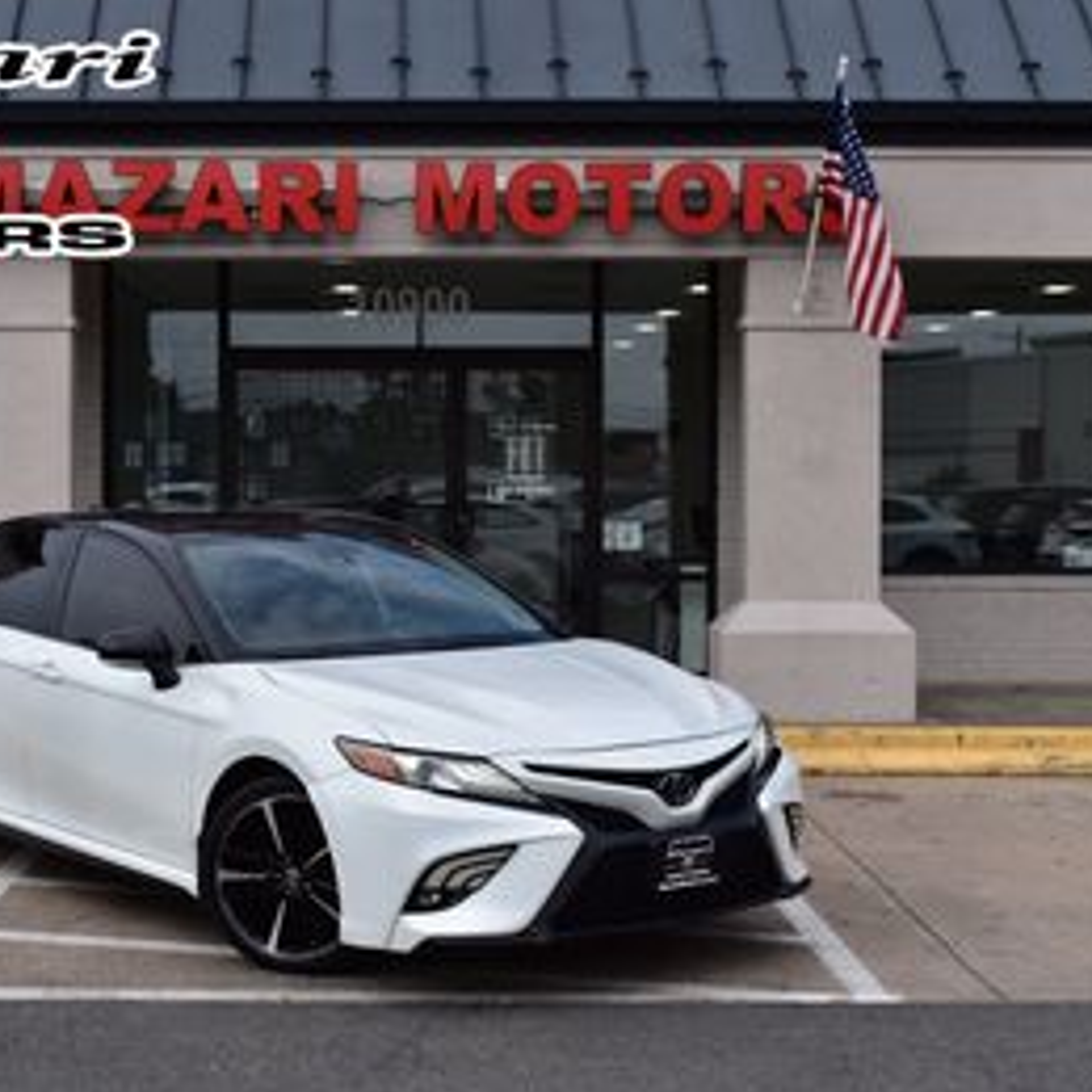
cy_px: 554
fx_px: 2165
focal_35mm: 61
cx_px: 412
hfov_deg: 28.2
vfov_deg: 28.3
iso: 400
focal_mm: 31
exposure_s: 1/500
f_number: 11
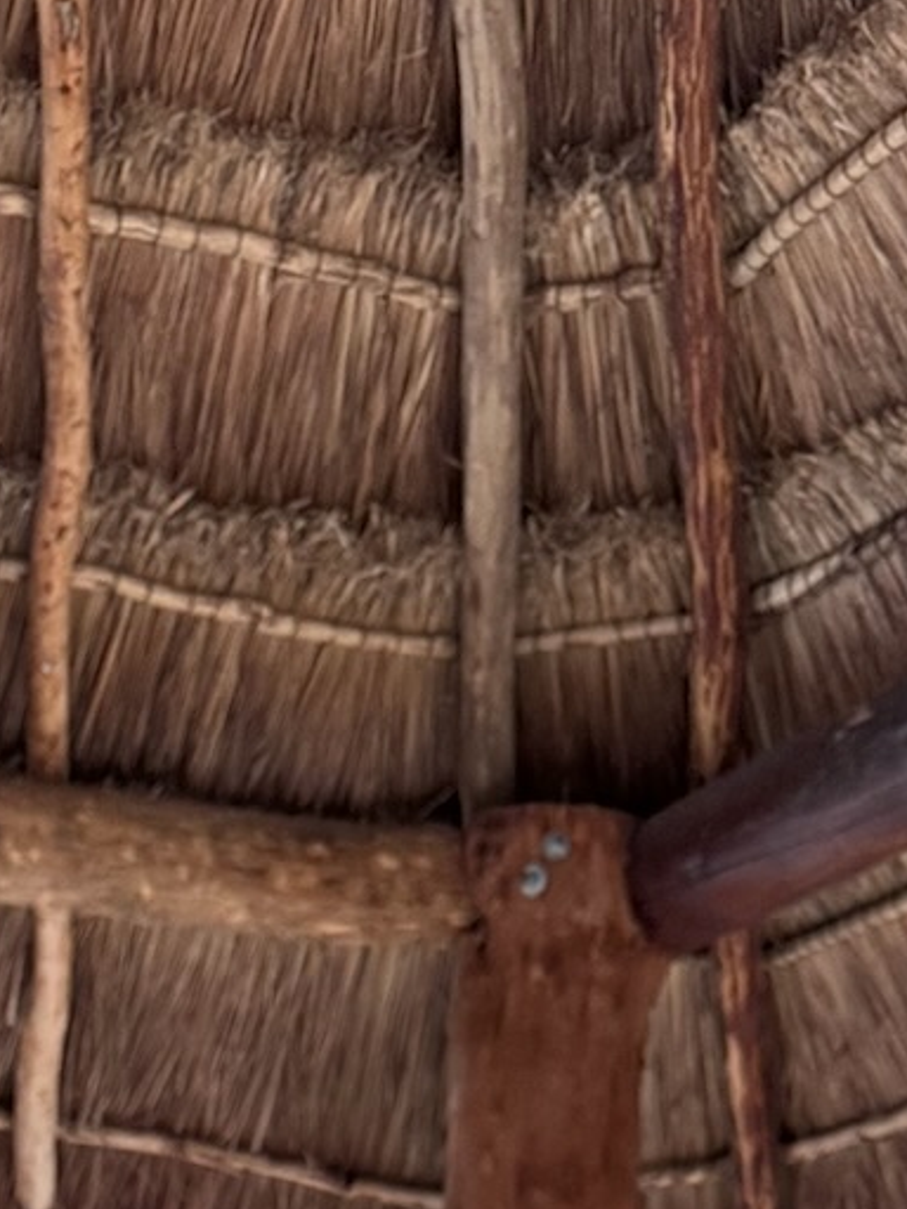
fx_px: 3354
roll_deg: -0.7
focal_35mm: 96
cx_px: -71
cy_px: 2335
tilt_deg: -6.5
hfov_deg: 15.0
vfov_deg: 16.3
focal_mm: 6.86
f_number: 1.78
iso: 250
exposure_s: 1/60
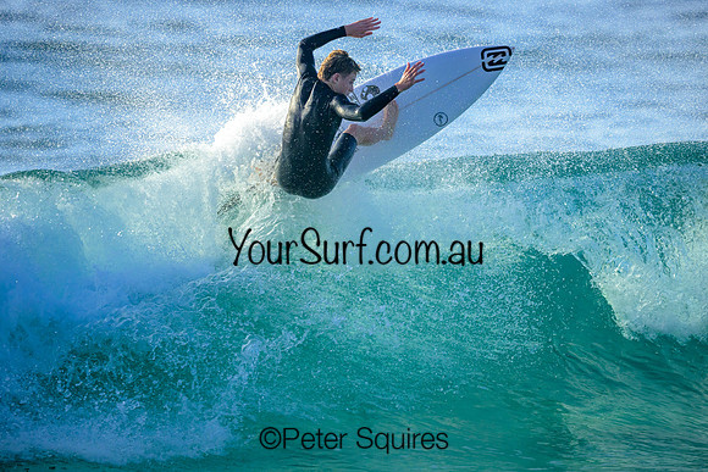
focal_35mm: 943
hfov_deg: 2.2
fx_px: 18555
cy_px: 278
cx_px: 350
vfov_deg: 1.5
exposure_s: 1/2500
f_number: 6.3
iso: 640
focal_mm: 800
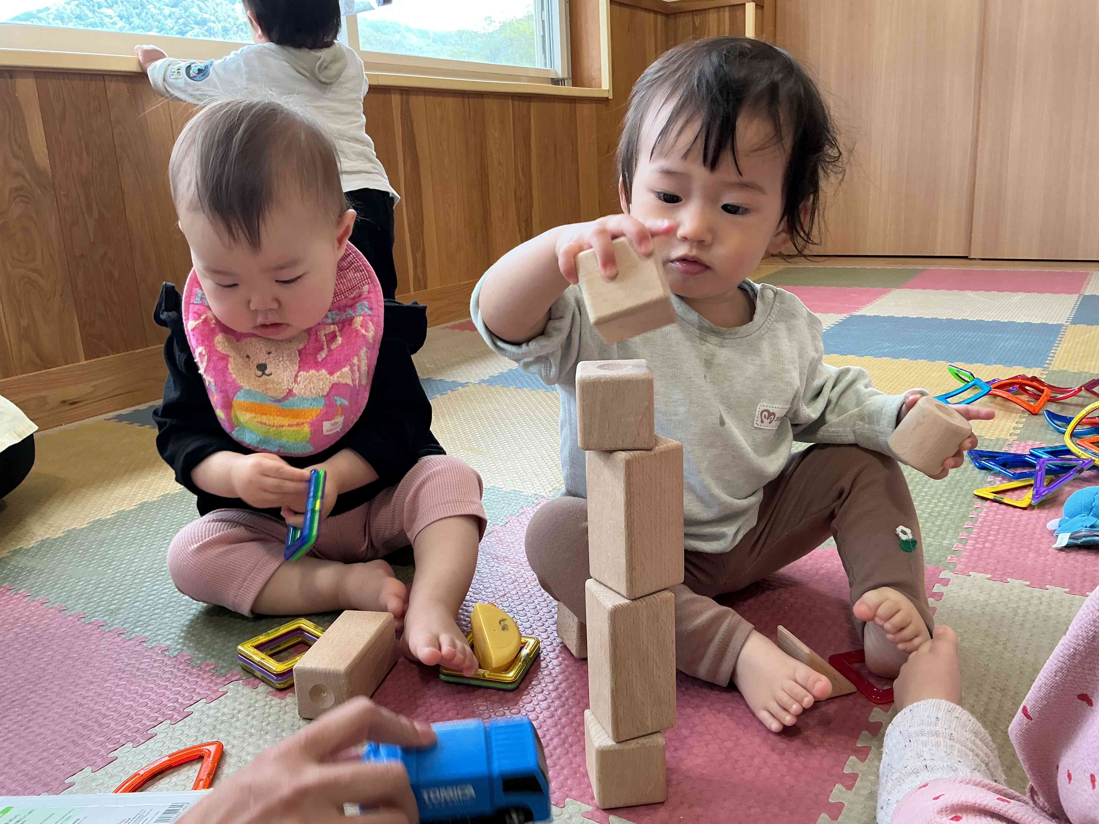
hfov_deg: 61.7
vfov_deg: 48.2
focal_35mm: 29
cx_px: 550
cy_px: 412
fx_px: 921
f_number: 1.8
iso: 64
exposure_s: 1/120
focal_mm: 3
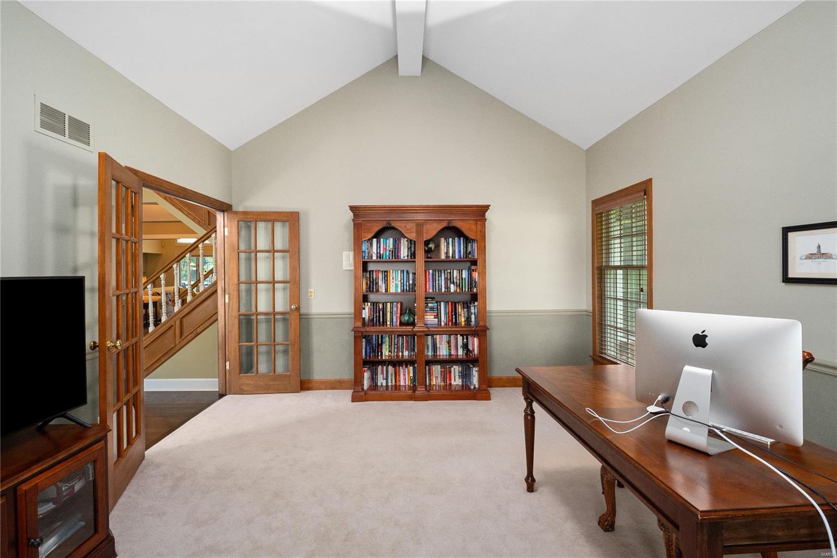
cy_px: 279
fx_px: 372
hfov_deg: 96.7
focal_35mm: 16
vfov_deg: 73.7
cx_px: 418
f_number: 8
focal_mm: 8
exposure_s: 1/15
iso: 1600
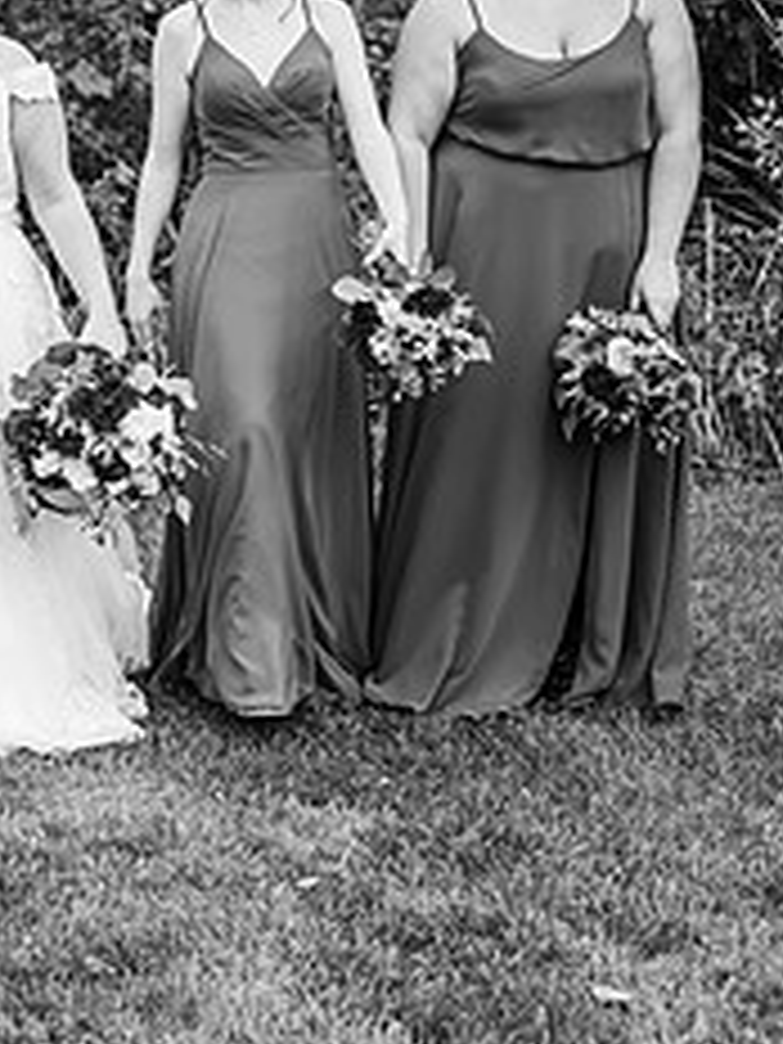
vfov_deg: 17.3
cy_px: 248
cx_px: 22
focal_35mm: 113
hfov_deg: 13.0
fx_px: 3408
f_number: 2.8
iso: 200
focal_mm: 47
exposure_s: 1/1000
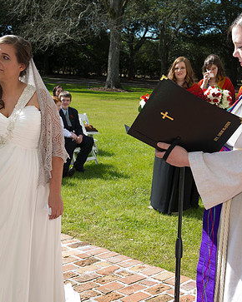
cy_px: 149
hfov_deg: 23.1
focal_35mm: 66
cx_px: 95
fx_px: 591
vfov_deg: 28.7
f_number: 7.1
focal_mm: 44
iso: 100
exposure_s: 1/125
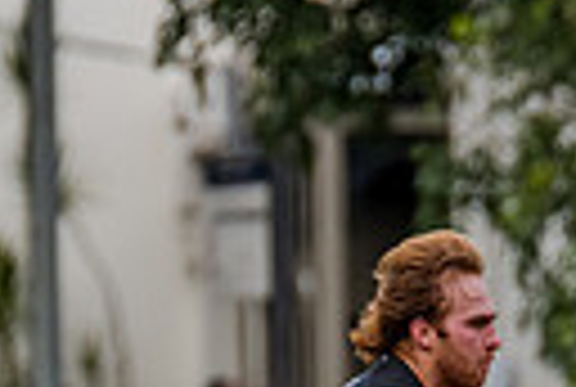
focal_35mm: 1804
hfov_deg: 1.1
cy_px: 749
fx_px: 28931
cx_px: 435
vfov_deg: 0.8
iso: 800
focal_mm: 380
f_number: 5.6
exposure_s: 1/1600
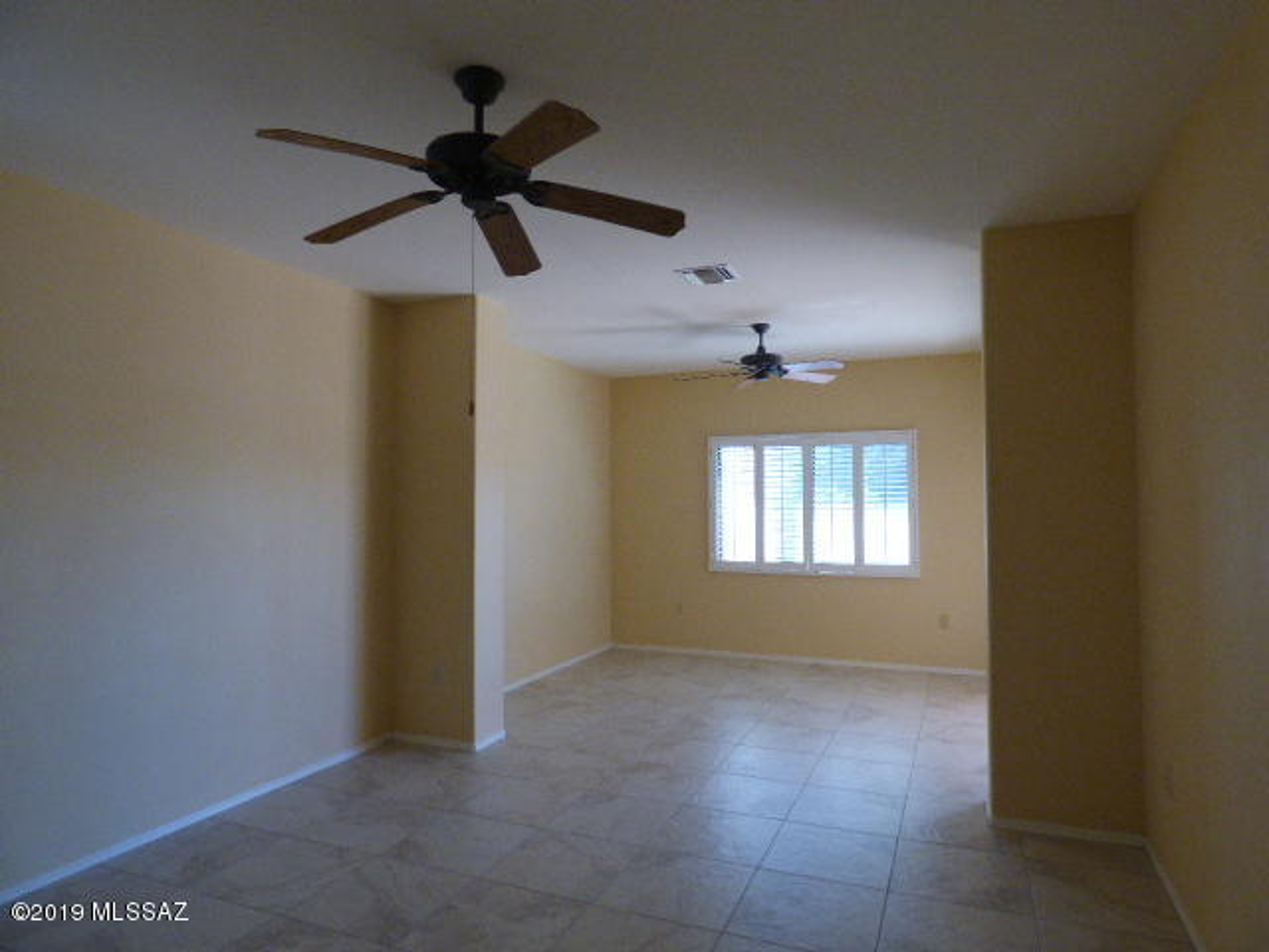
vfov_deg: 66.0
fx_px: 733
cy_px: 476
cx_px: 634
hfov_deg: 81.7
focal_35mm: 20
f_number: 2.8
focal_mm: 3.58
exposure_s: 1/60
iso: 400
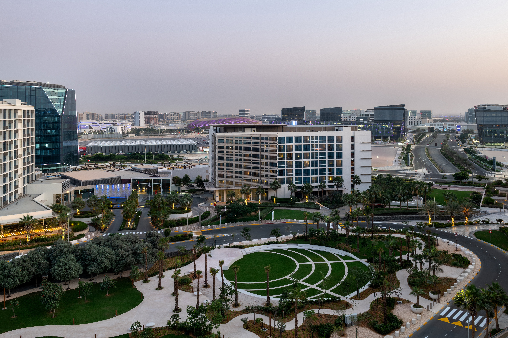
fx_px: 409
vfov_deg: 45.0
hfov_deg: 63.7
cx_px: 254
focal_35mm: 29
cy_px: 169
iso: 64
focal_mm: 29
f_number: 9
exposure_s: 1/1.25
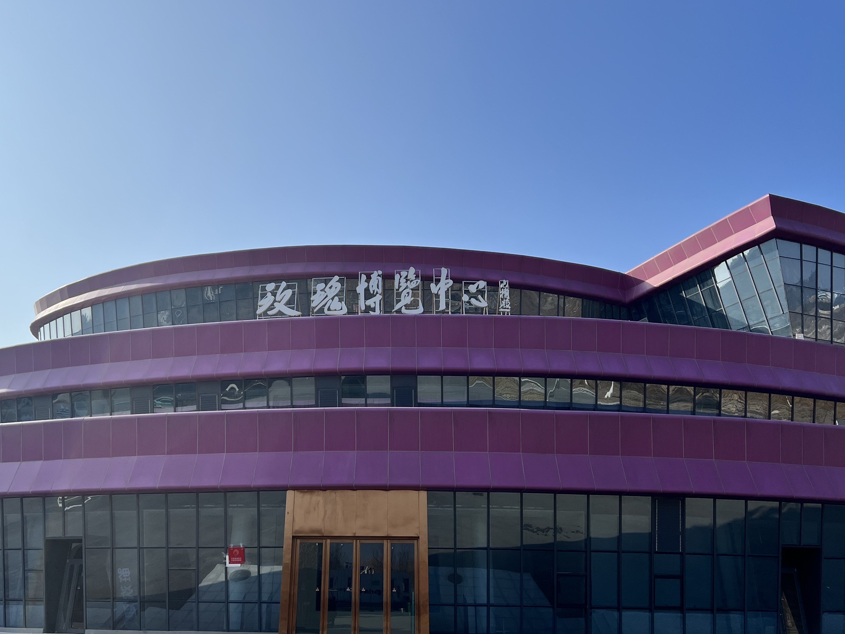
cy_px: 302
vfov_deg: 46.8
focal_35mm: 30
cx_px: 371
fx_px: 732
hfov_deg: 59.8
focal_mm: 5.7
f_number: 1.5
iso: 50
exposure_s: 1/6579
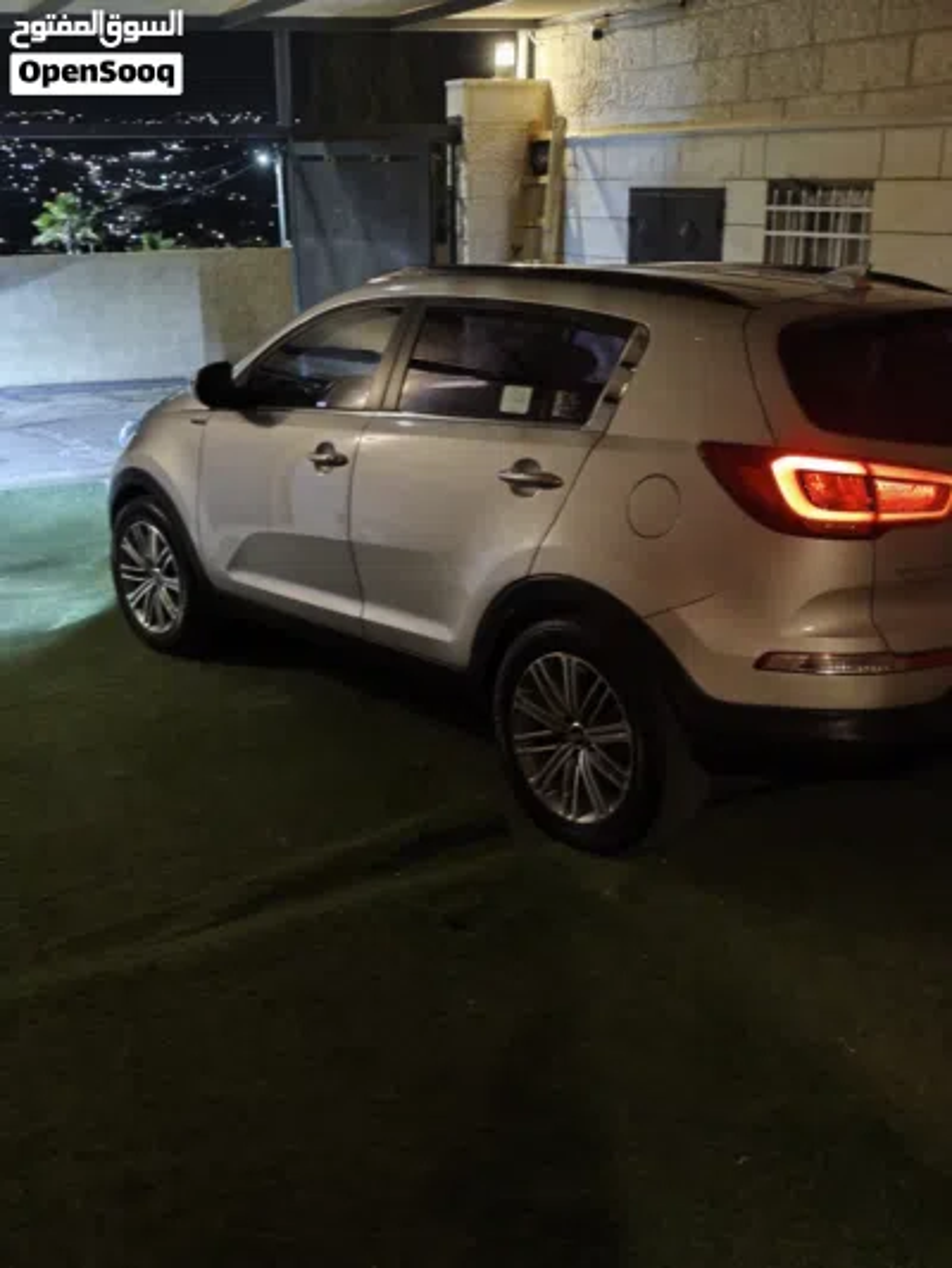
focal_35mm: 35
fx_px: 1283
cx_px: 476
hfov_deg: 40.7
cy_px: 634
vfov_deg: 52.6
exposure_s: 1/20
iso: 2500
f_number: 1.5
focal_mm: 4.94
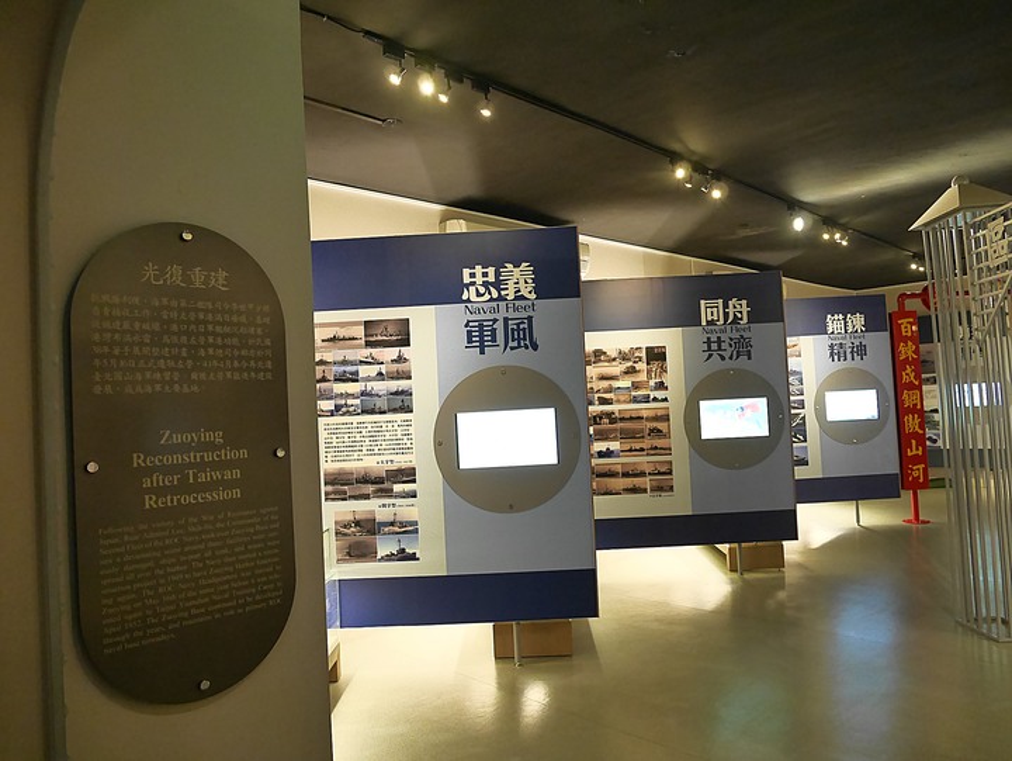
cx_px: 506
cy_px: 380
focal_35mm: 24
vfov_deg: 56.9
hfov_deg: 71.6
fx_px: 702
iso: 1600
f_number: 3.5
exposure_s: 1/40
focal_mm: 12
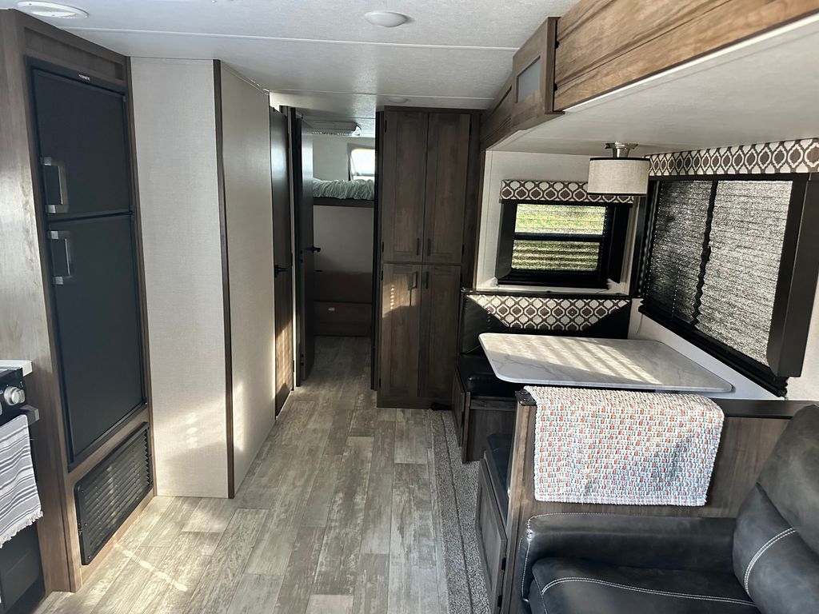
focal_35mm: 24
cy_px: 307
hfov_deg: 71.6
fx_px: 568
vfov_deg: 56.8
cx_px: 410
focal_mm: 6.86
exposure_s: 1/58
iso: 1000
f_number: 1.78
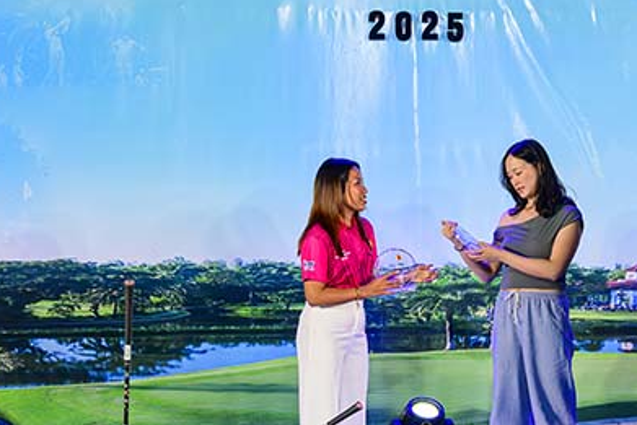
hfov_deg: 18.9
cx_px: 422
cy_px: 256
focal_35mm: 108
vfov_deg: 12.7
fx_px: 1912
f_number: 5.6
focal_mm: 44
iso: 2000
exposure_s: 1/250
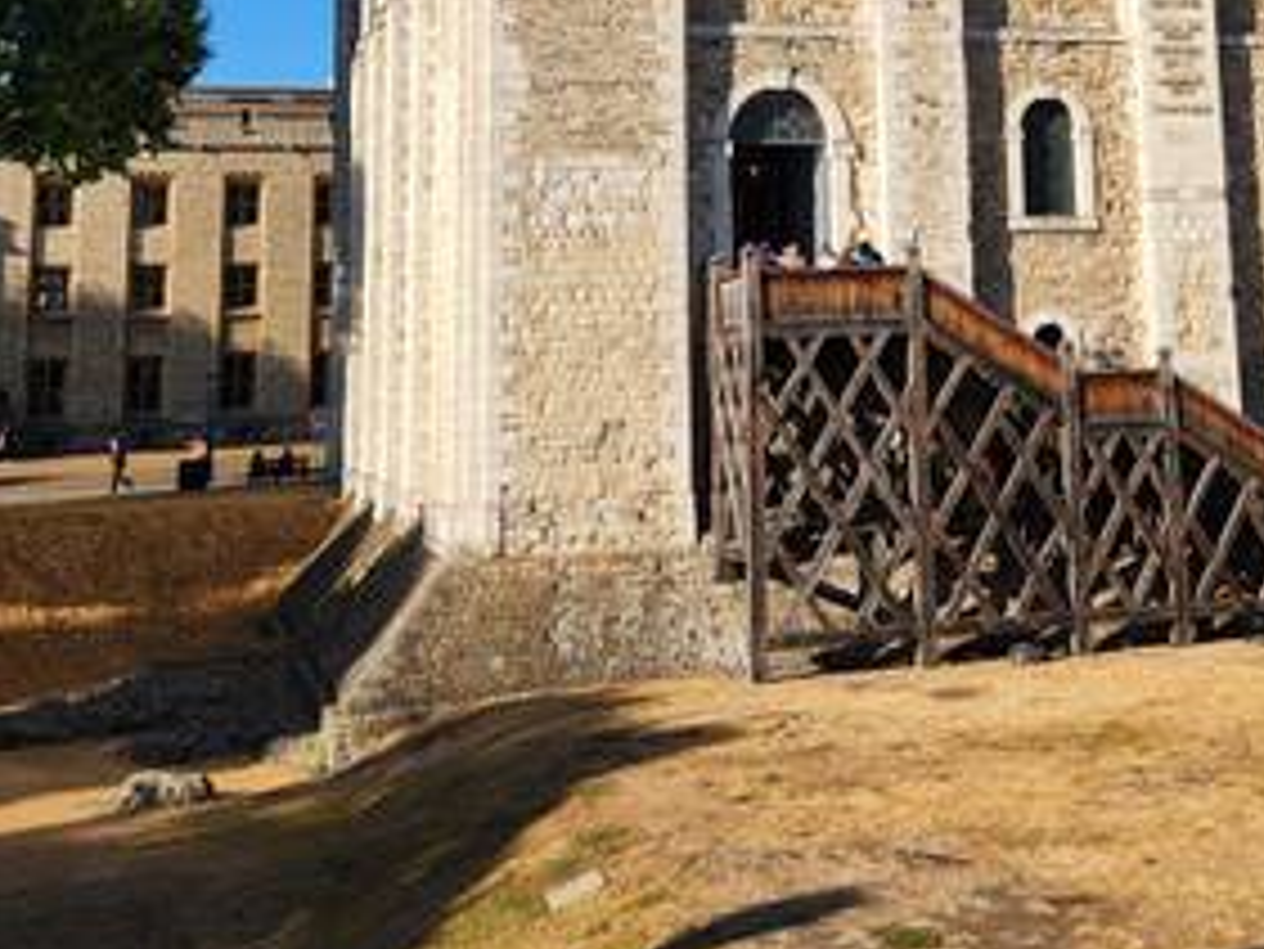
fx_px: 2155
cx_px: 963
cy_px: -85
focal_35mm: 59
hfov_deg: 32.0
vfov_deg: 23.4
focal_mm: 5.4
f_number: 1.8
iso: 20
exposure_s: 1/1167
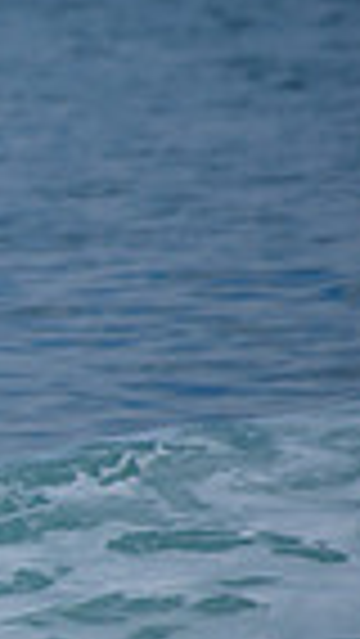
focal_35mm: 2139
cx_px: -932
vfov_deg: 1.0
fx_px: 36256
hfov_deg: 0.6
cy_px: 466
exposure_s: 1/2000
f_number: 5.6
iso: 180
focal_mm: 500
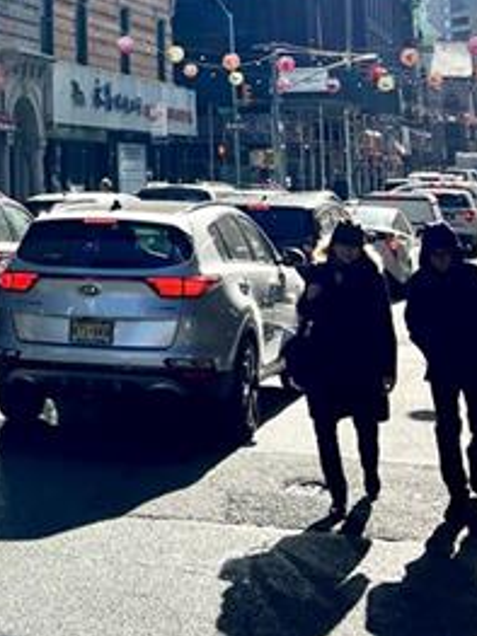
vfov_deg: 24.3
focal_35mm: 76
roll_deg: -0.6
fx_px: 1397
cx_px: -53
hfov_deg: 18.6
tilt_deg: +10.6
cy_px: -22
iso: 50
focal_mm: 5.7
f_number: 1.5
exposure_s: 1/3165
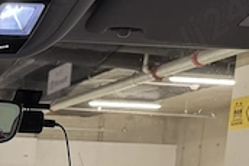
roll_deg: -1.8
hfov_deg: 20.6
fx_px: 602
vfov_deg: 14.4
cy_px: 270
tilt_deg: -7.8
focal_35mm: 87
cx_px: -101
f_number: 1.78
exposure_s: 1/50
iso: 800
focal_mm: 6.76
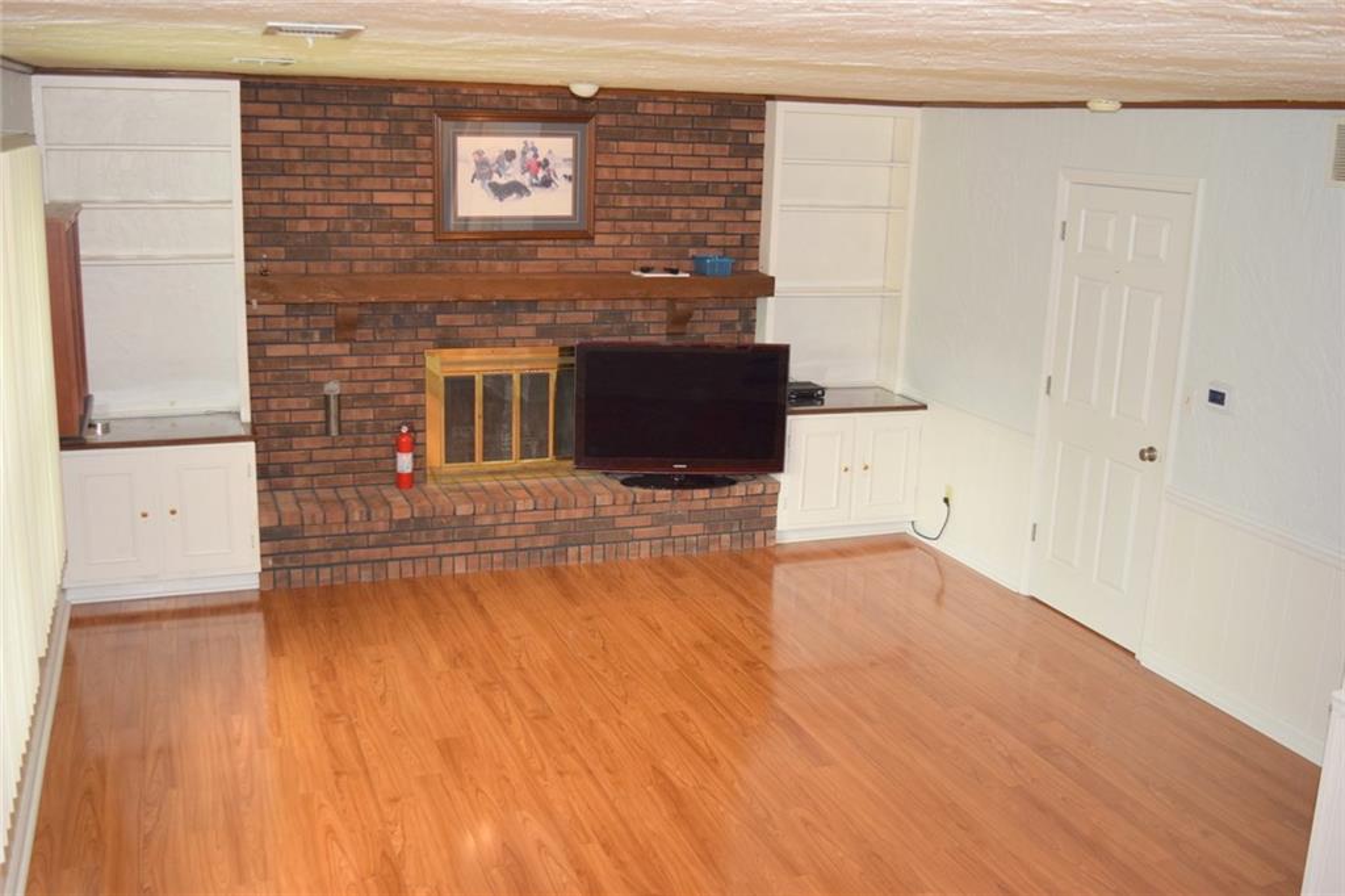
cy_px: 448
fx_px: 1344
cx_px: 672
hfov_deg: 53.1
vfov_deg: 36.8
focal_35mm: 36
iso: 800
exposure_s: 1/100
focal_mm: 24
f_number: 5
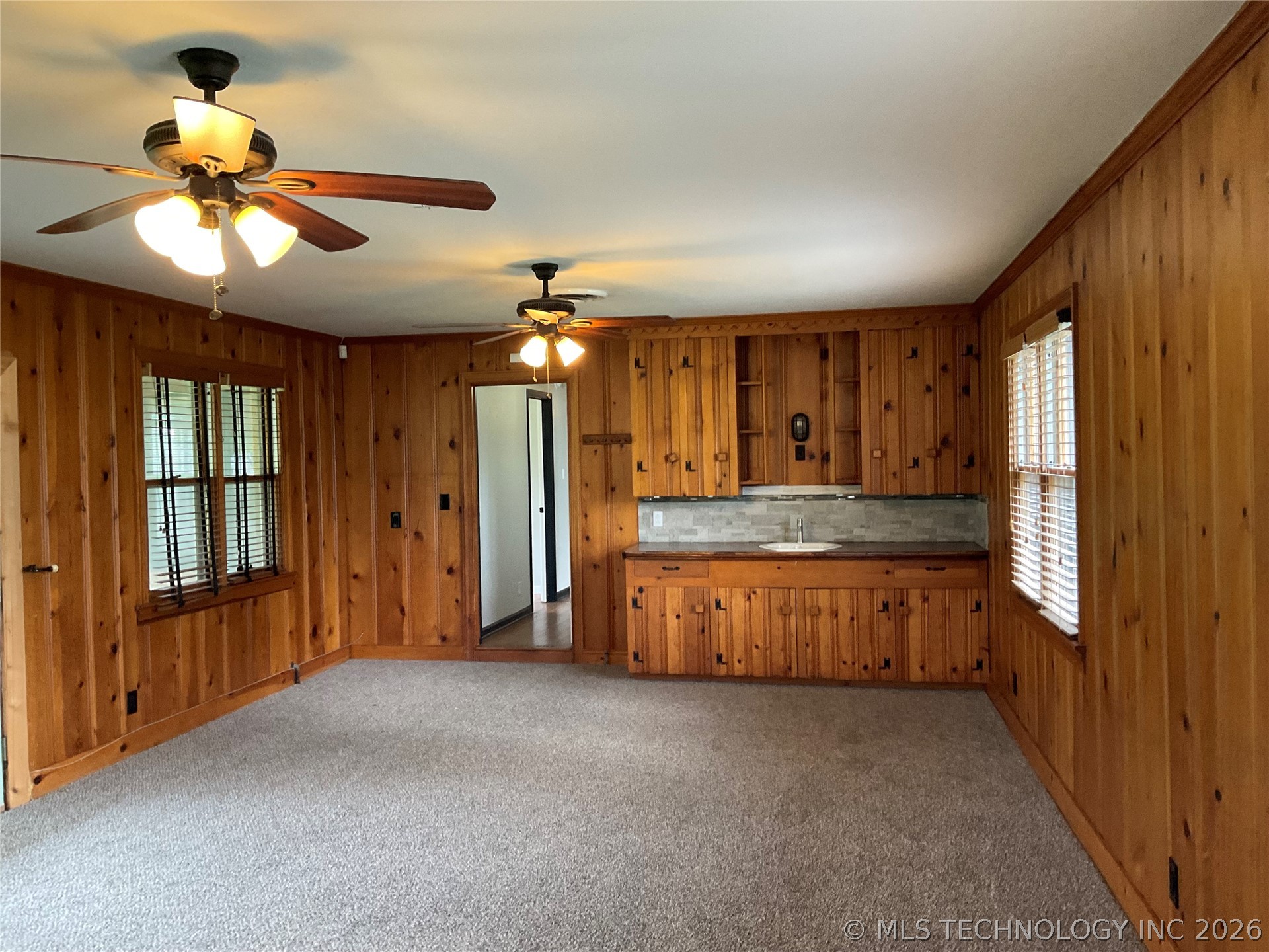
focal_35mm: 29
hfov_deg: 61.7
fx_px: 1063
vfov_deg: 48.2
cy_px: 476
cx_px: 634
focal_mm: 3
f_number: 1.8
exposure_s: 1/60
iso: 125
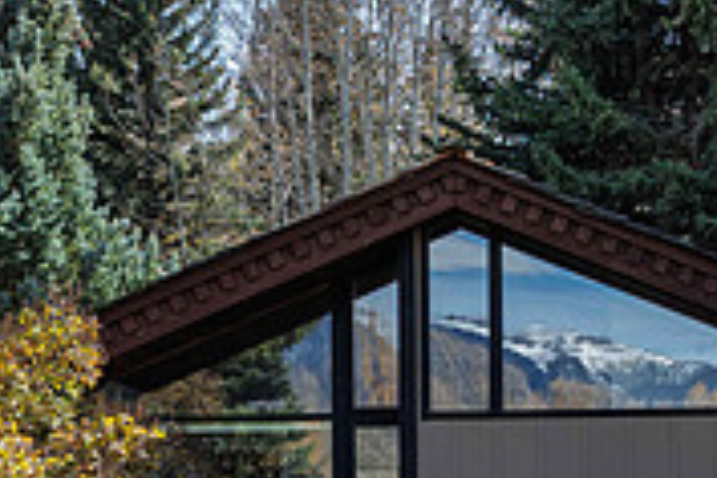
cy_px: 512
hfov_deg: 17.2
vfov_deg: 11.4
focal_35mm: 119
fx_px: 2370
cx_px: 332
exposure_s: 1/160
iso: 400
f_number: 13
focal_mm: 36
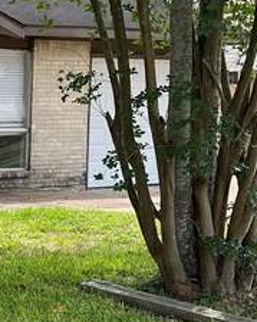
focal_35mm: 109
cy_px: 269
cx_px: -171
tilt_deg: -7.3
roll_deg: +1.8
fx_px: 1037
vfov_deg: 17.4
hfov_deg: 13.1
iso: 50
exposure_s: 1/1266
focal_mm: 5.1
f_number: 1.6
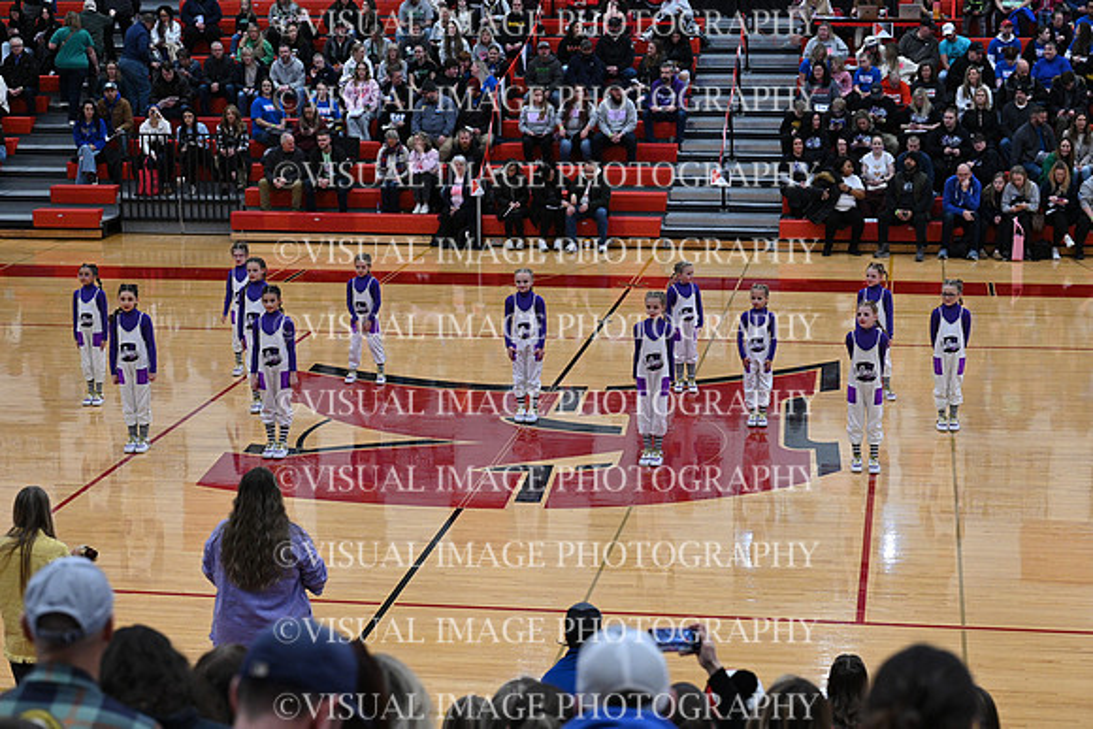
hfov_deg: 28.8
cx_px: 546
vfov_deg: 19.5
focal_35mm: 70
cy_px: 364
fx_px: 2126
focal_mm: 70
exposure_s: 1/400
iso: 4000
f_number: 4
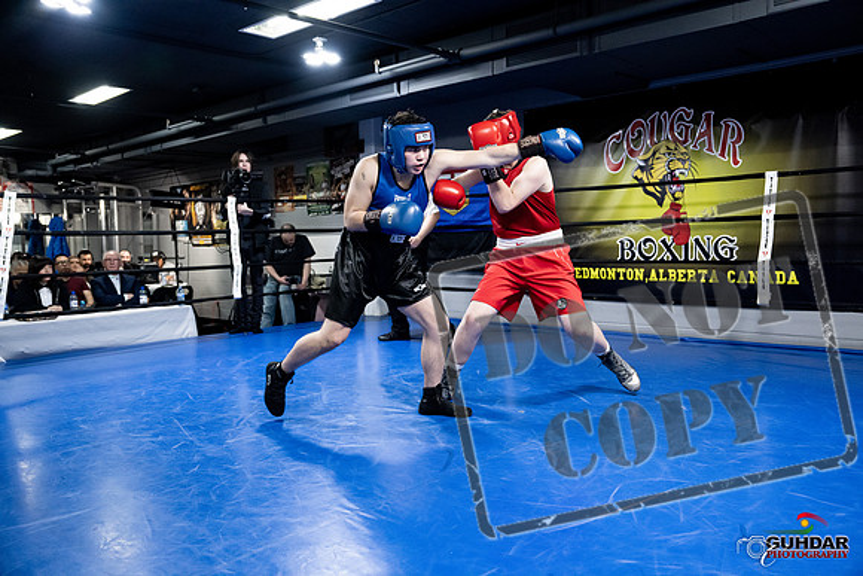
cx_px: 432
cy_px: 288
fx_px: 695
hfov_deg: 63.6
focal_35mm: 29
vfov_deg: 45.0
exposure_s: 1/1000
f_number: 2.8
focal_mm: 29
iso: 8000
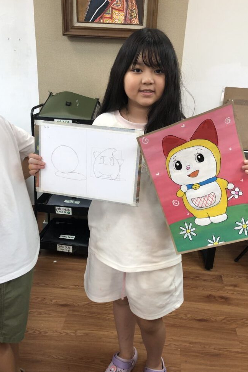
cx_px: 130
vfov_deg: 61.9
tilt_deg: -20.1
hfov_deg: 43.6
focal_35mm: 30
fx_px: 310
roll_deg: -2.8
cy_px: 183
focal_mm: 3.99
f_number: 1.8
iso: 25
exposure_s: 1/40
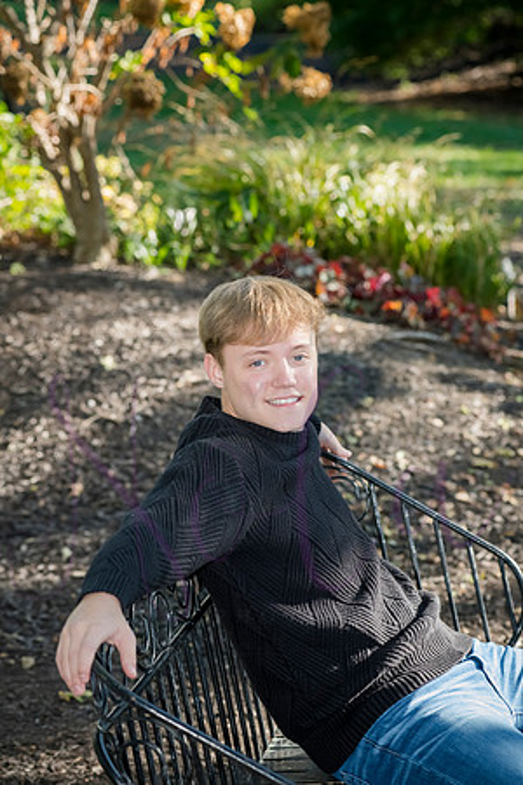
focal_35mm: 105
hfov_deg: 13.0
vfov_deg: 19.5
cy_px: 392
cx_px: 262
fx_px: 2288
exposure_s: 1/320
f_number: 6.3
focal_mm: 105
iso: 800
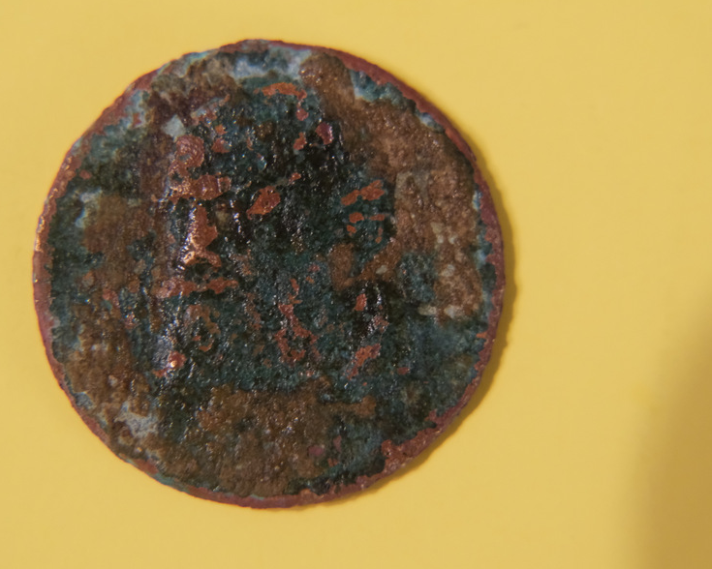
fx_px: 1138
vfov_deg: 28.1
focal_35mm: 54
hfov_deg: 34.7
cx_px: 324
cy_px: 280
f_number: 3.6
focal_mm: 31.5
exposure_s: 1/60
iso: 2500
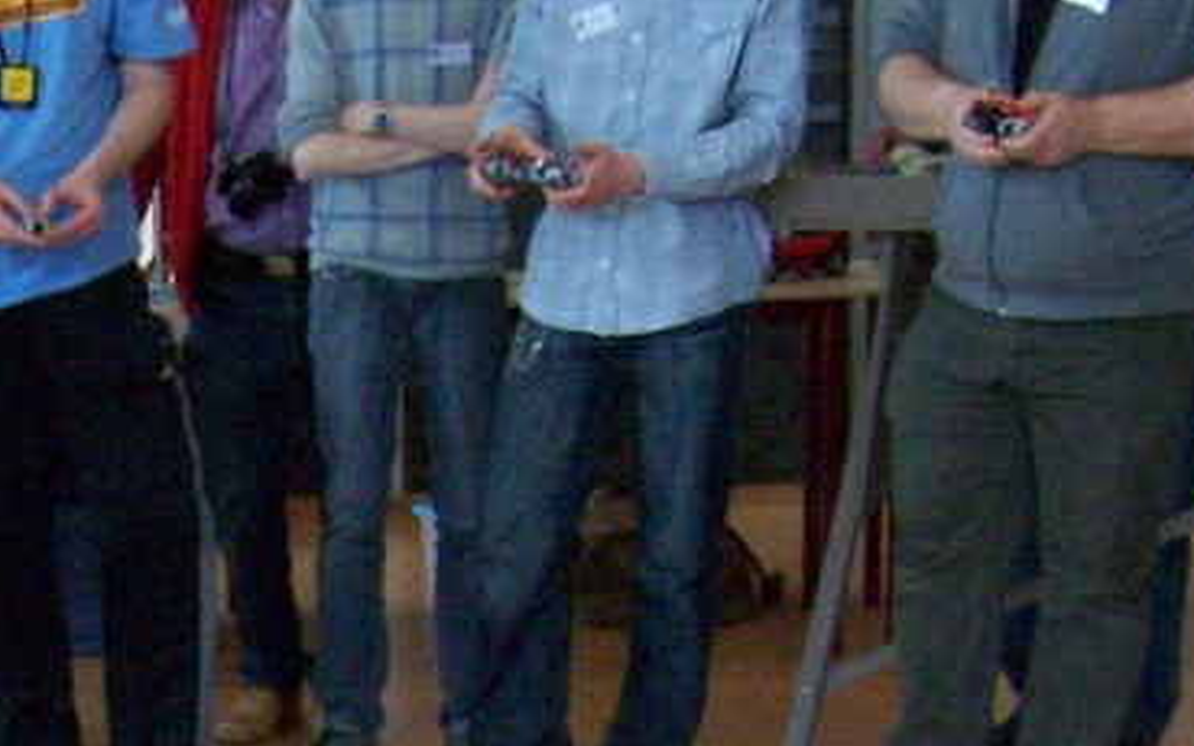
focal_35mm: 112
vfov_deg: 11.1
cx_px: -107
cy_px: 1190
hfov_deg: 18.0
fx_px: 3645
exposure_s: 1/500
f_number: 2.8
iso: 400
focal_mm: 6.3
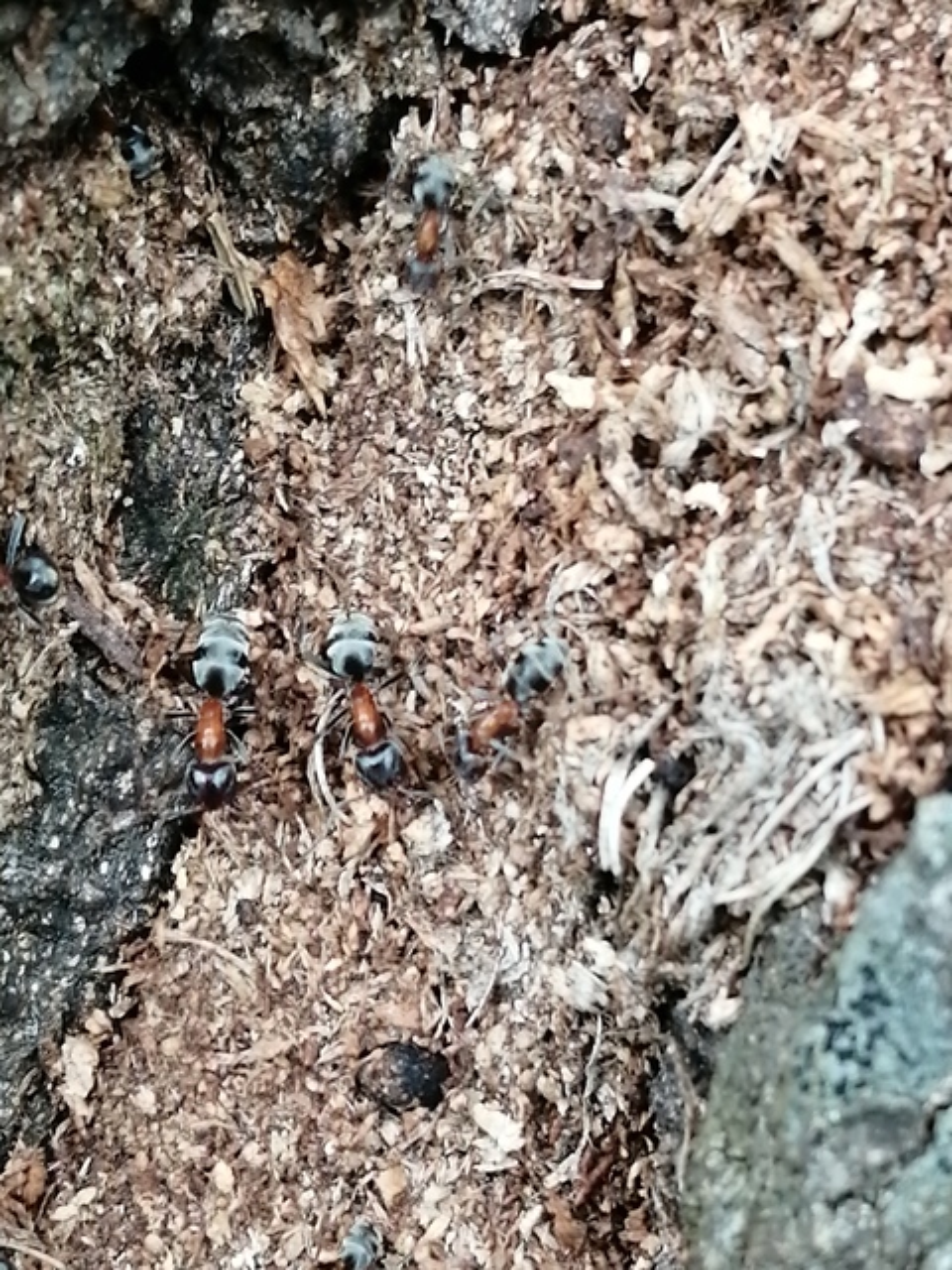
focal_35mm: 104
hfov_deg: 14.2
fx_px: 3814
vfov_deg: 18.9
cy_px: 635
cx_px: 476
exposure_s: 1/113
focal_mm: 3.46
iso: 50
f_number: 1.8
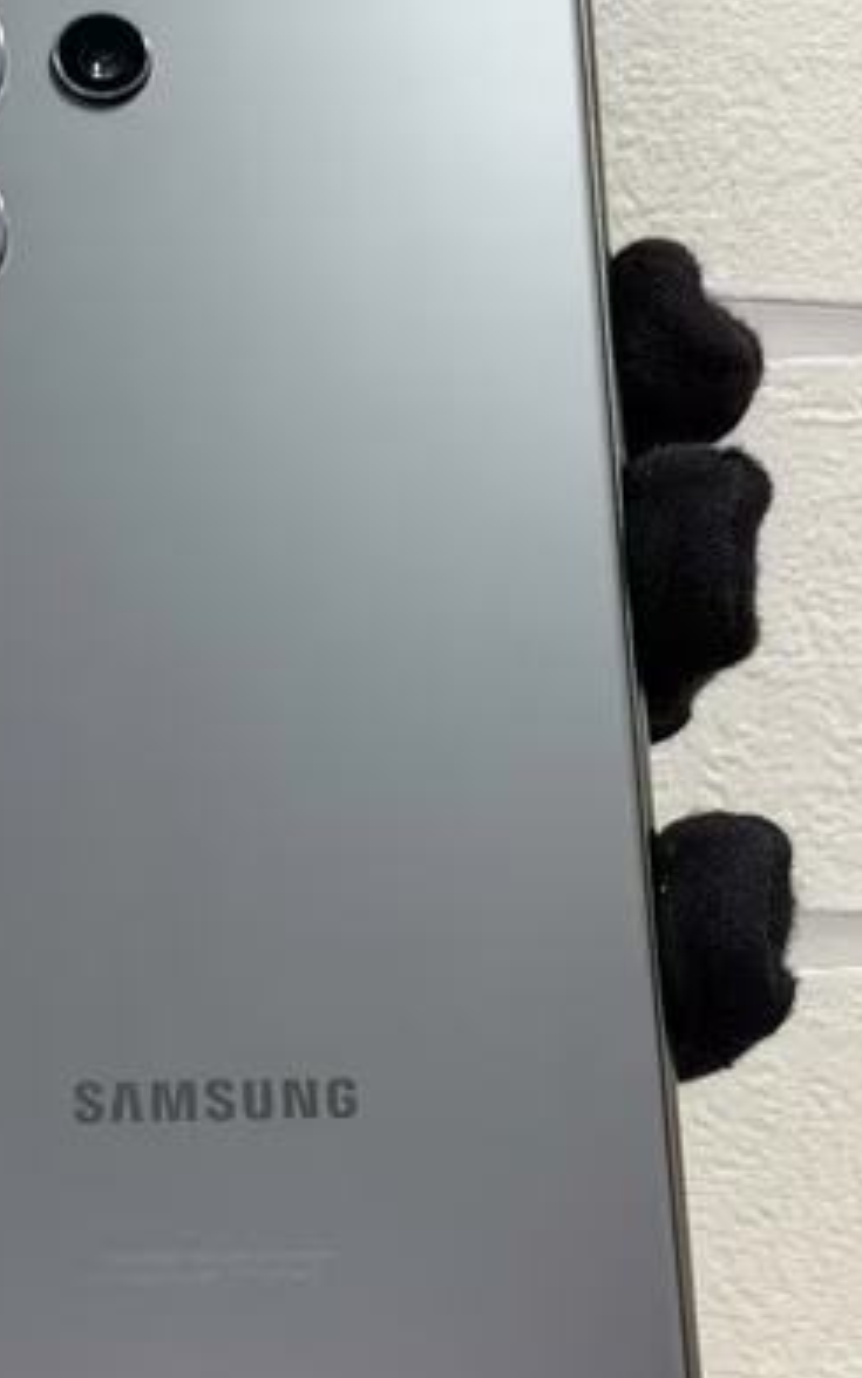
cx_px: 229
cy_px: 668
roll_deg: -0.9
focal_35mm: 83
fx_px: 3120
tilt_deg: -1.8
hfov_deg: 15.7
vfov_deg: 24.9
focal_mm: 6.76
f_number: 1.78
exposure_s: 1/50
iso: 100
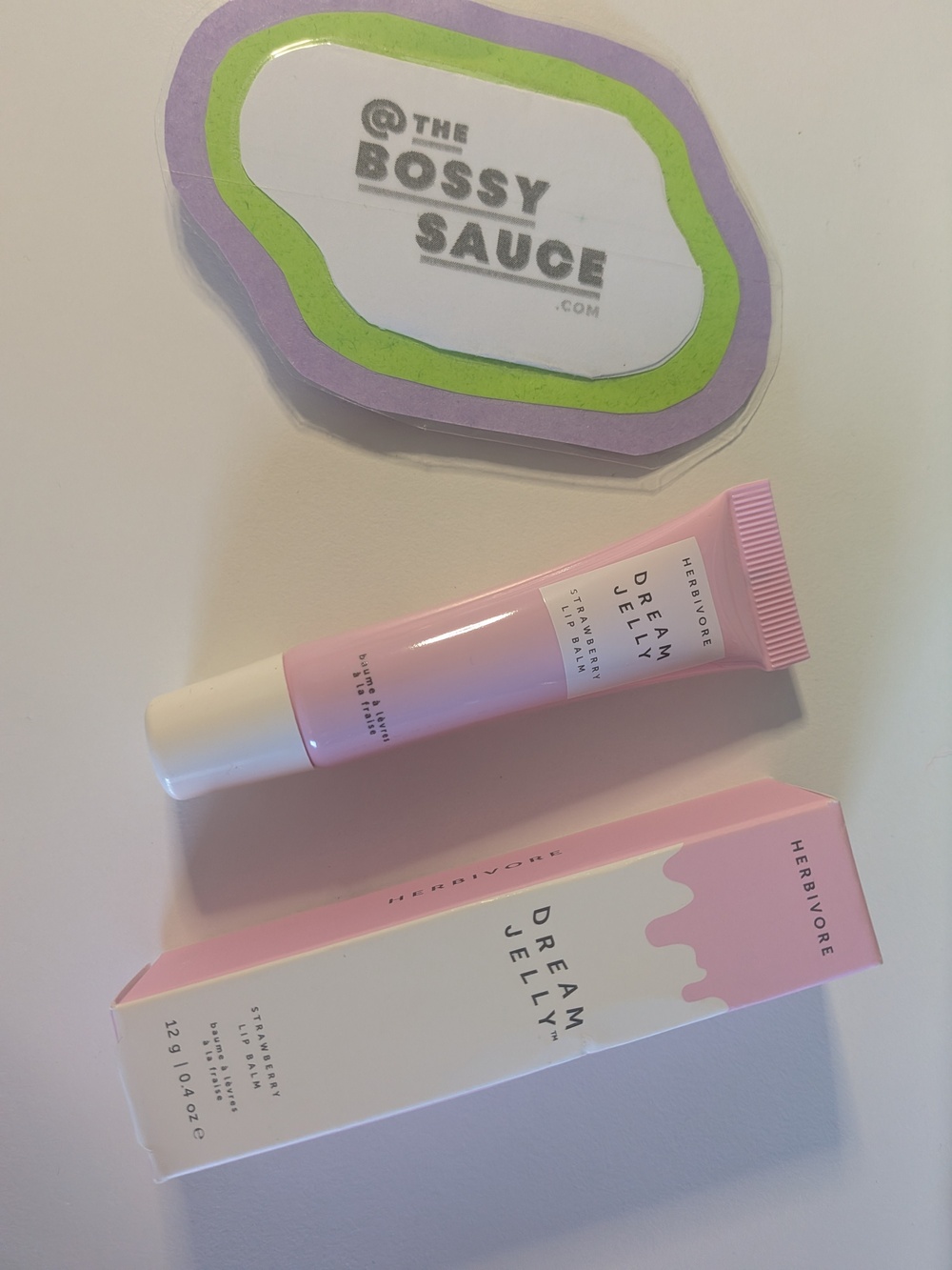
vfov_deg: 71.6
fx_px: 880
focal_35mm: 24
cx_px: 476
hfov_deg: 56.8
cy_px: 635
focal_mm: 4.53
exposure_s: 1/60
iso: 155
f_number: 1.7
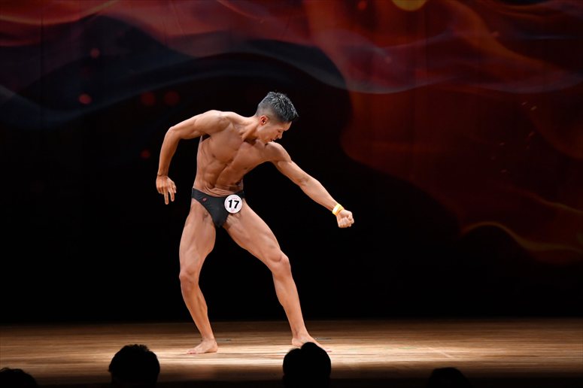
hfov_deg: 9.2
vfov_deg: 6.1
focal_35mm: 225
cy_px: 194
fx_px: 3642
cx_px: 292
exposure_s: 1/400
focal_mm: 150
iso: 3200
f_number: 5.6
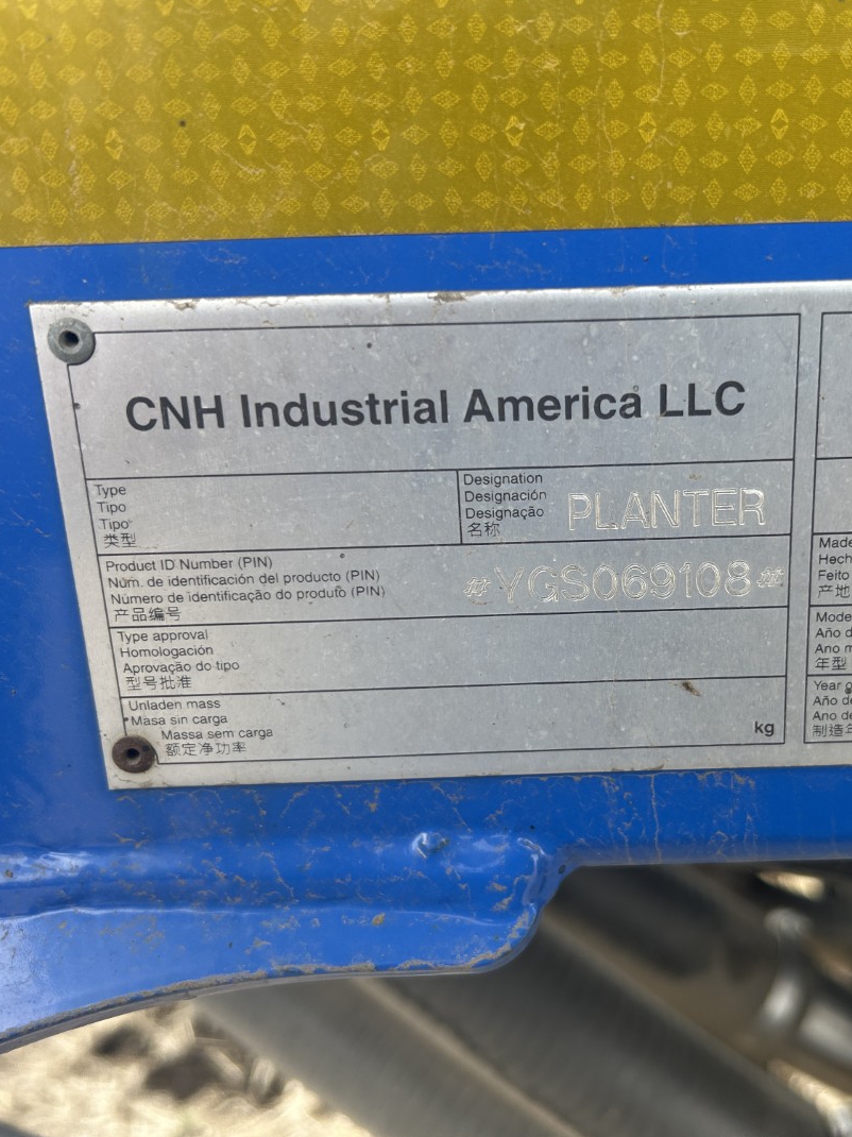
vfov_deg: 52.6
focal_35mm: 35
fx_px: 1149
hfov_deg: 40.0
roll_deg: +2.0
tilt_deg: -17.6
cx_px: 590
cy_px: 566
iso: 50
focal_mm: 5.7
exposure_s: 1/471
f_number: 1.5
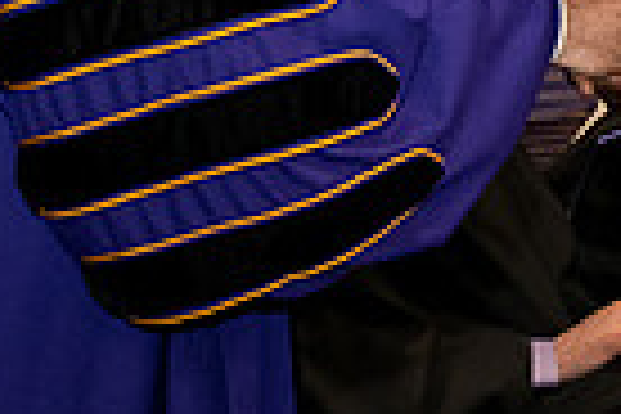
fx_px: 5088
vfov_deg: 4.6
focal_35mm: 295
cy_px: -308
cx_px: 594
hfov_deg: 7.0
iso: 2500
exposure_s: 1/200
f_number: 5.6
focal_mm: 70
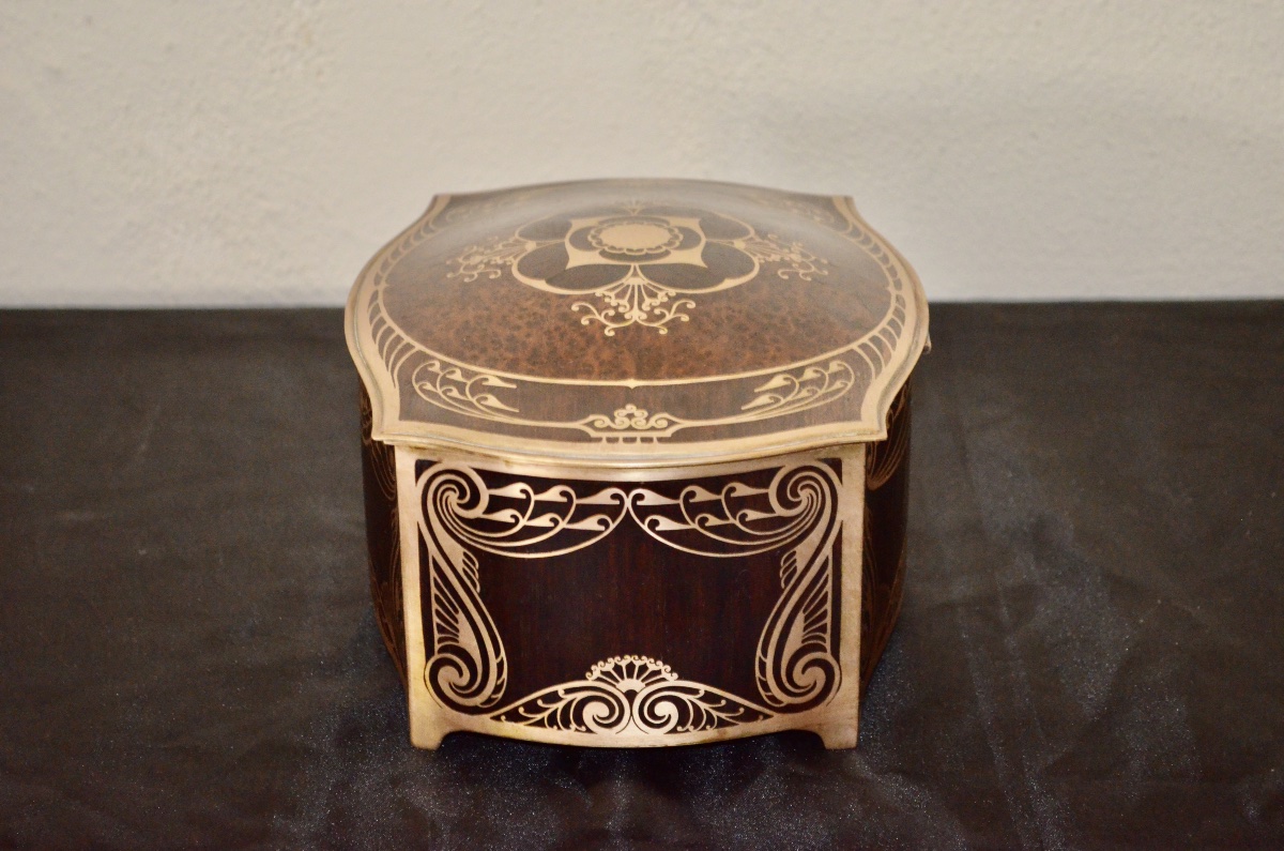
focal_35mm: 82
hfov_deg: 24.7
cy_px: 426
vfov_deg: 16.5
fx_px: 2937
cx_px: 642
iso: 3200
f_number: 5.6
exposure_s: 1/60
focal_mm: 55
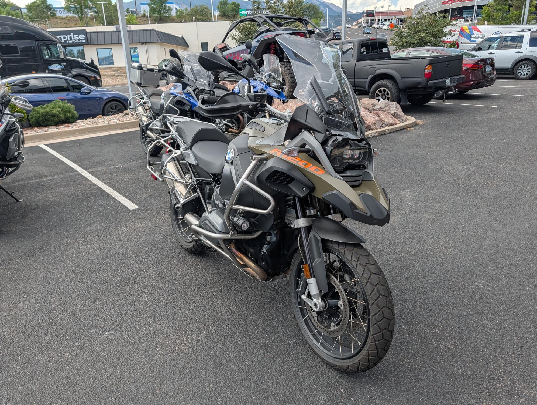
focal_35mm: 24
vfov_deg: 56.9
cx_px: 268
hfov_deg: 71.5
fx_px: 373
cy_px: 202
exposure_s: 1/415
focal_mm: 6.9
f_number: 1.68
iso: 19
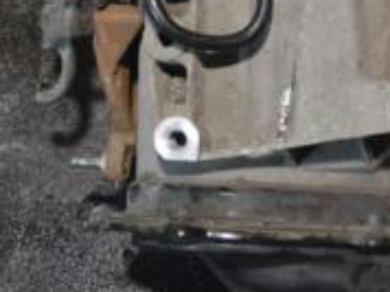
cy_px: -83
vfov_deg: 13.3
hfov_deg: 18.3
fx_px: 1204
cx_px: 298
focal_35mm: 107
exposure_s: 1/125
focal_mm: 22
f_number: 5.6
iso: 3200
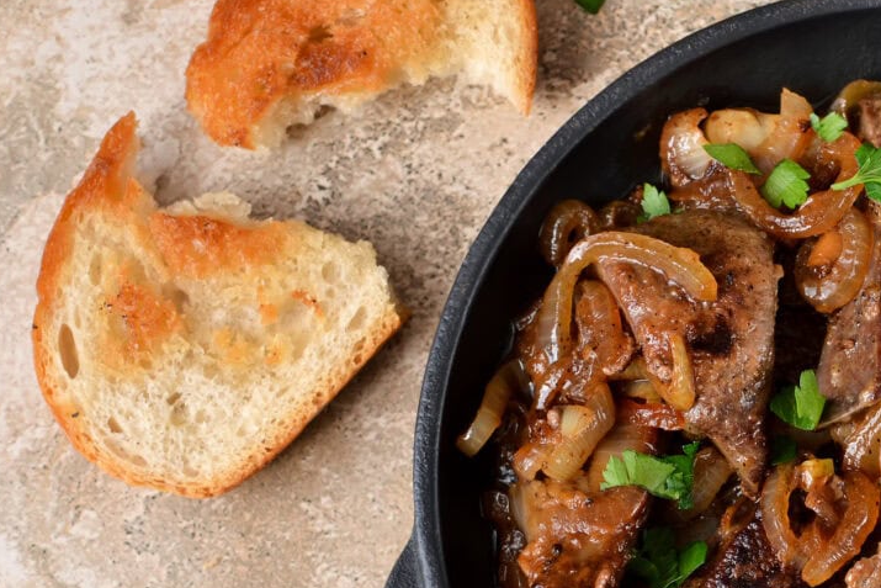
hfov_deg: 13.5
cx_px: 726
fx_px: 3696
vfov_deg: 9.1
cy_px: 462
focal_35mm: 151
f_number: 5
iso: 200
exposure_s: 1/50
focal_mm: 60
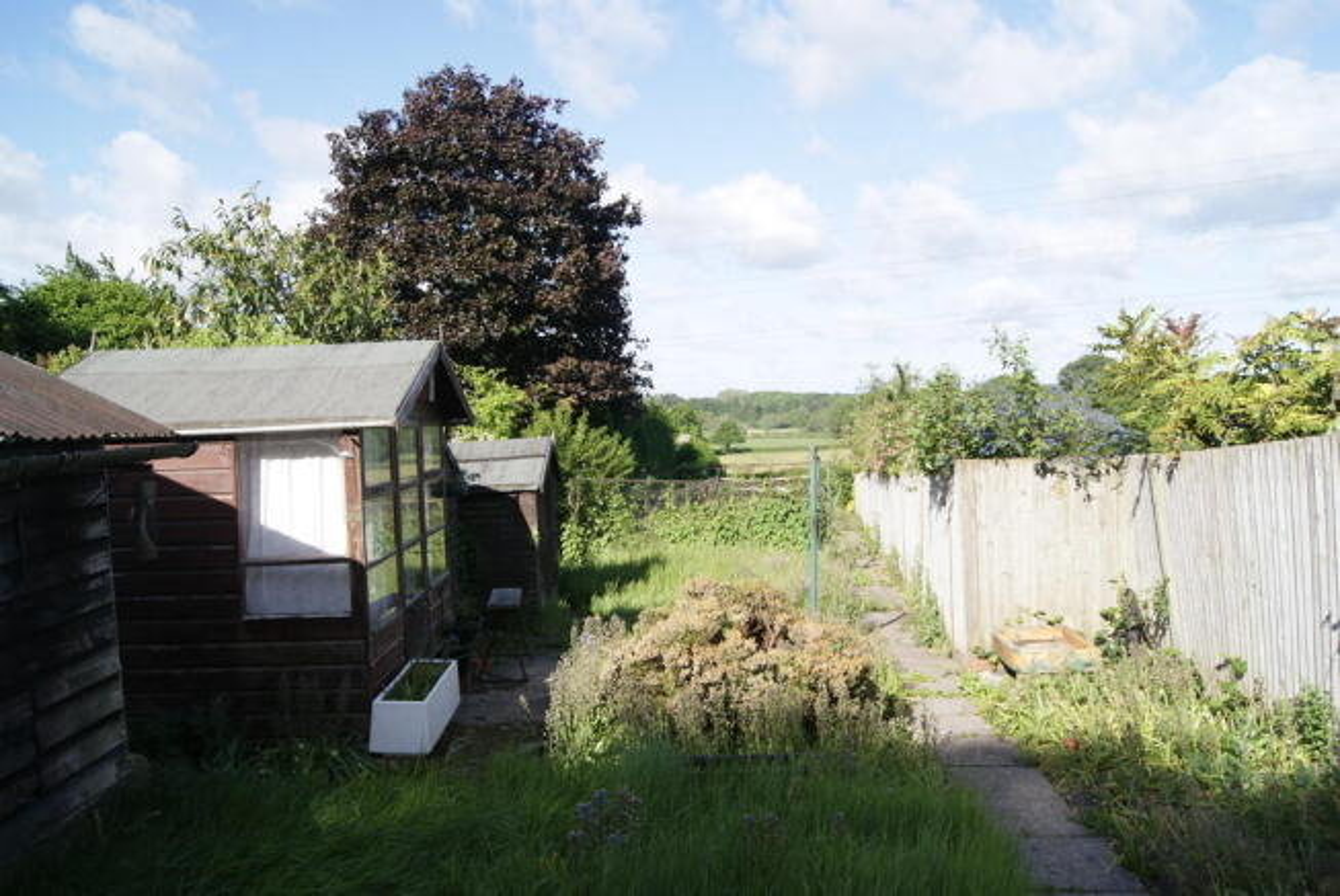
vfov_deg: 34.3
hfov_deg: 49.5
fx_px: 1453
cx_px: 670
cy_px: 448
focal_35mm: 39
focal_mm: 26
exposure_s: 1/160
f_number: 13
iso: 100
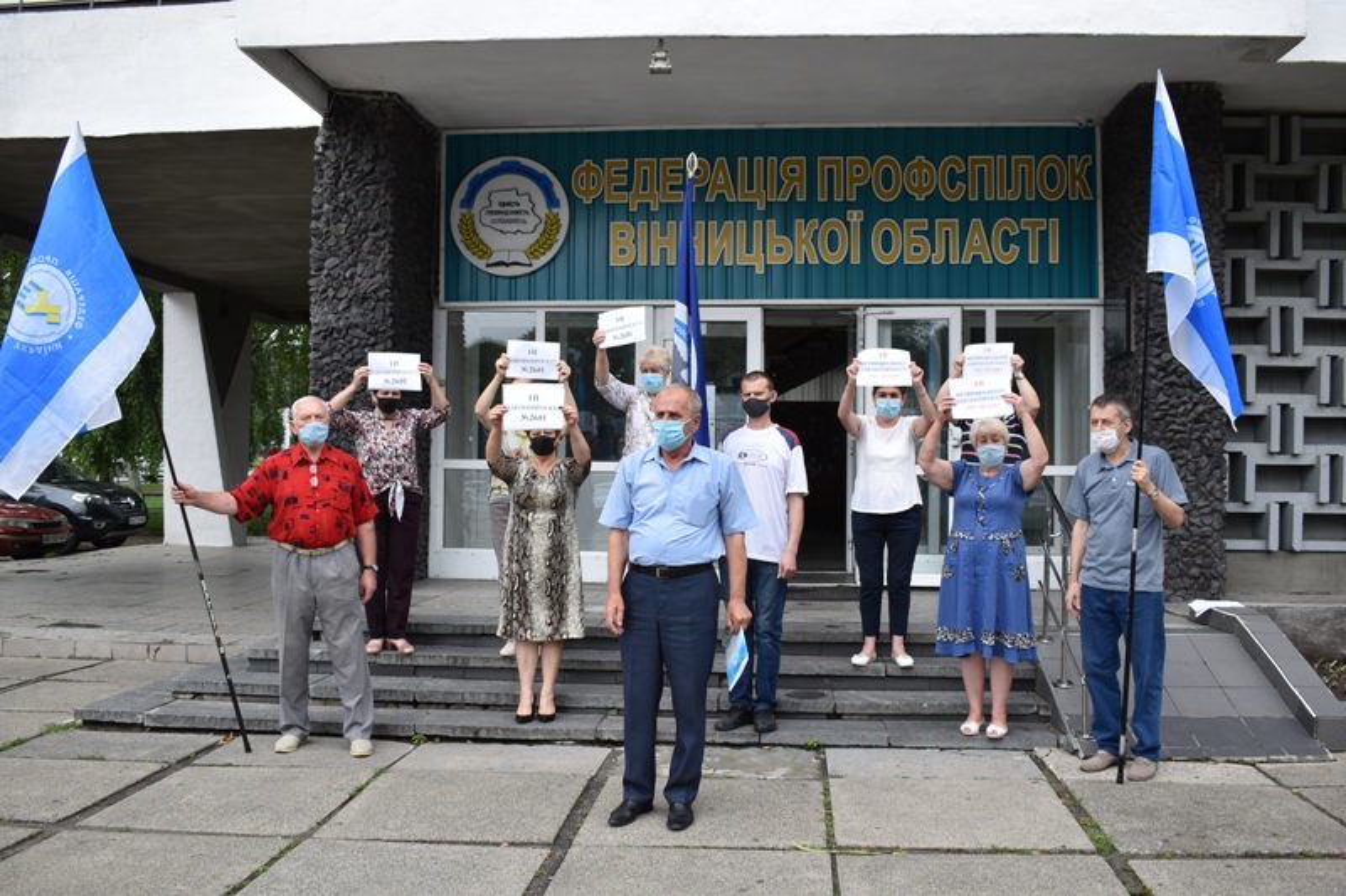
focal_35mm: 33
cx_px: 673
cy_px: 448
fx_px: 1233
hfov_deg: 57.2
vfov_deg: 40.0
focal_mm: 22
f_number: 5.6
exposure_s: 1/250
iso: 220
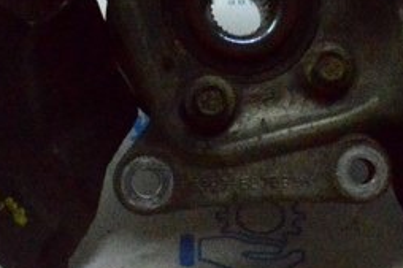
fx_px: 1354
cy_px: -83
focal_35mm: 121
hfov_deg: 16.9
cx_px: 186
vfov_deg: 11.0
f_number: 22
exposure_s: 1/100
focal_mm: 20
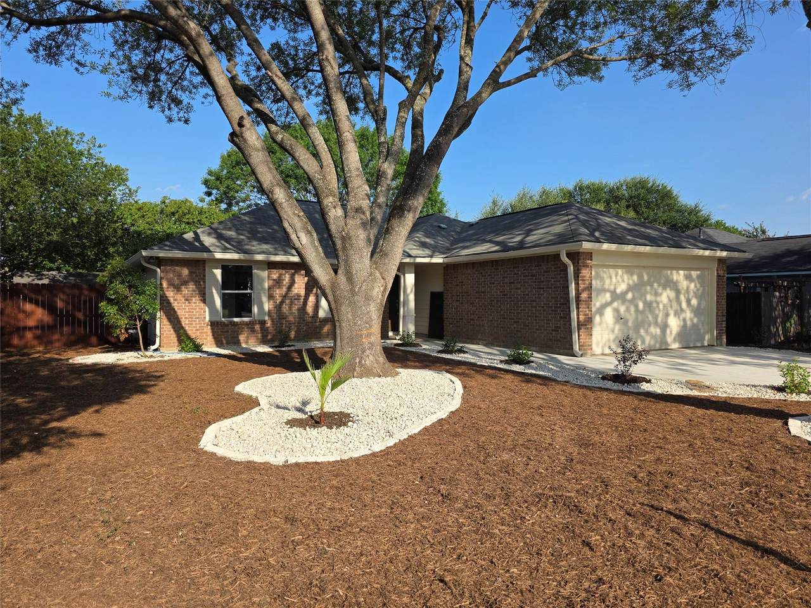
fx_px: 539
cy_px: 304
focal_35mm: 23
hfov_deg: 73.9
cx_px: 406
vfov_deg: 58.9
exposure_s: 1/4539
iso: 80
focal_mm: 6.3
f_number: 1.7
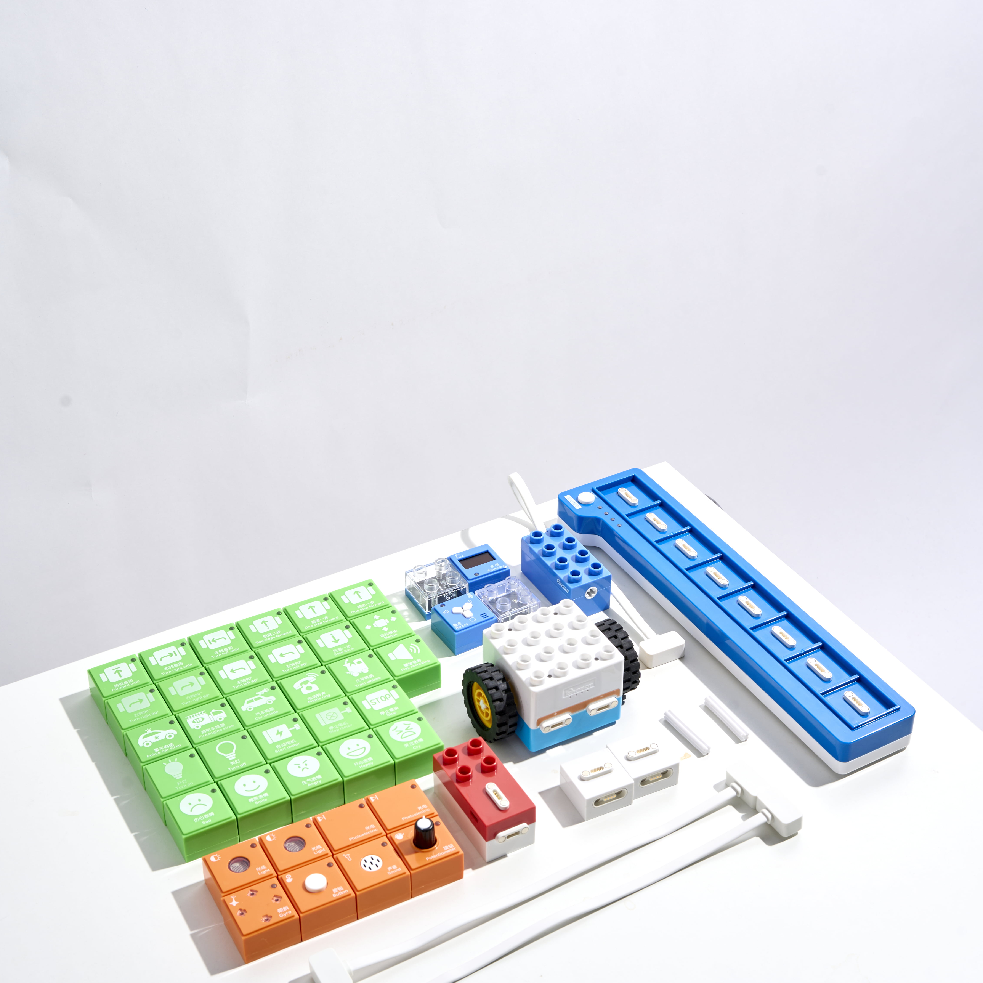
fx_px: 1736
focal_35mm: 54
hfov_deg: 31.6
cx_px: 485
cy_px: 430
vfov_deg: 31.6
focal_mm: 41.8
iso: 125
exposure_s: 1/160
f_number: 11
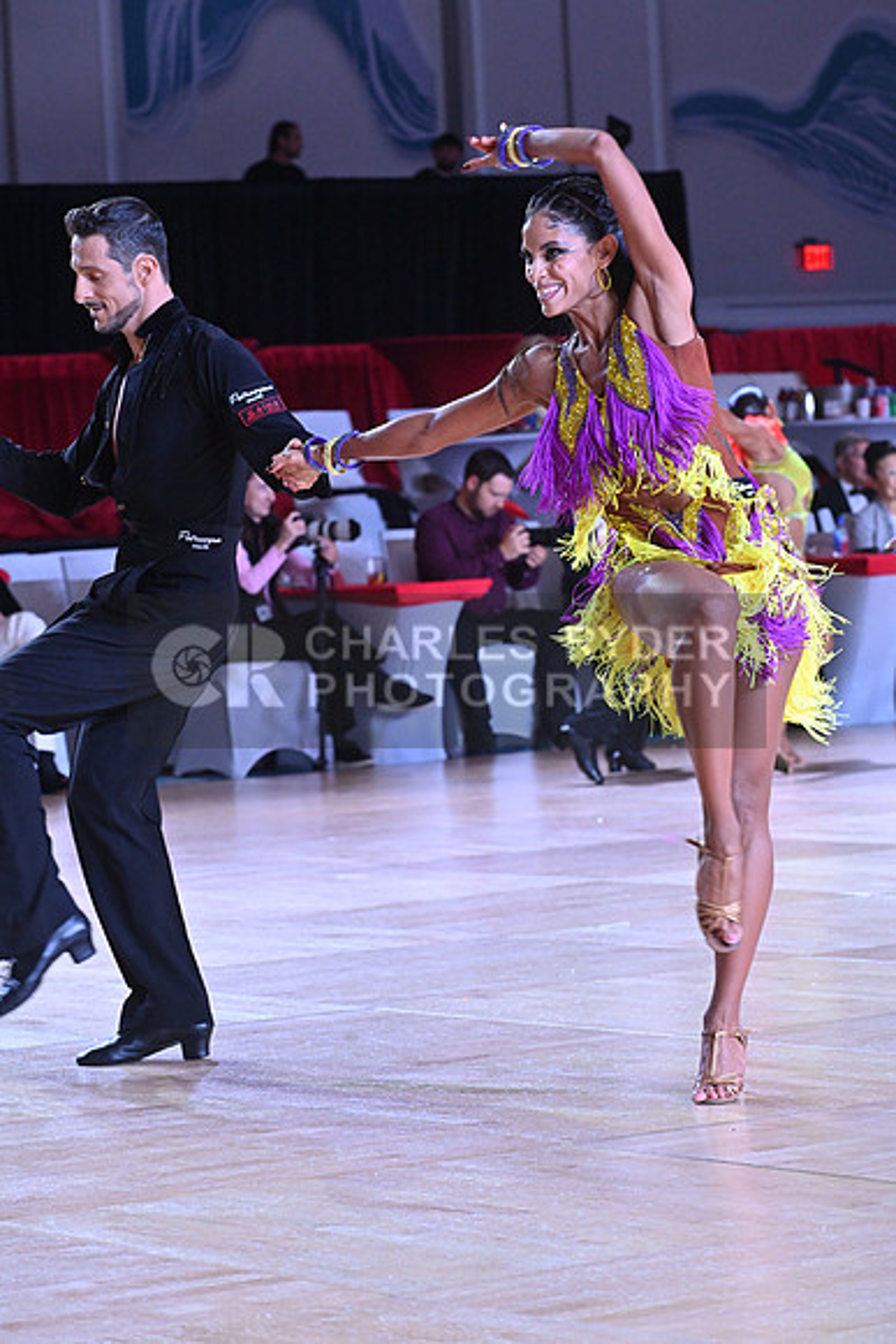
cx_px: 448
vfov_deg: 14.7
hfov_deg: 9.8
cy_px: 672
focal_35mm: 140
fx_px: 5223
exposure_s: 1/400
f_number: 8
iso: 4000
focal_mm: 140
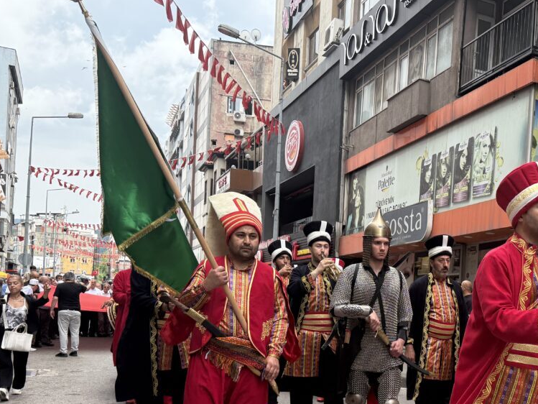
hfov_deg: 44.7
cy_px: 320
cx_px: 380
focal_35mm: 41
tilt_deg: -1.1
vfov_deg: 34.1
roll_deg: -3.8
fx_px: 637
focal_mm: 6.76
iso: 100
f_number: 1.78
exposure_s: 1/671
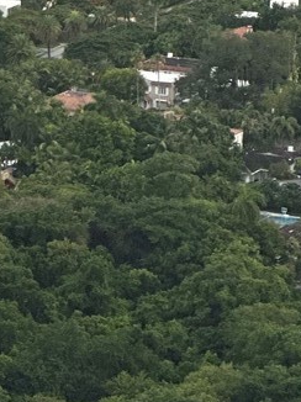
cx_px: -333
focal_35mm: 378
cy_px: 316
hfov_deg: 3.9
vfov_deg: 5.2
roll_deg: +0.7
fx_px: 4388
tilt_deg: -13.9
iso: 200
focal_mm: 9
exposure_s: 1/40
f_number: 2.8
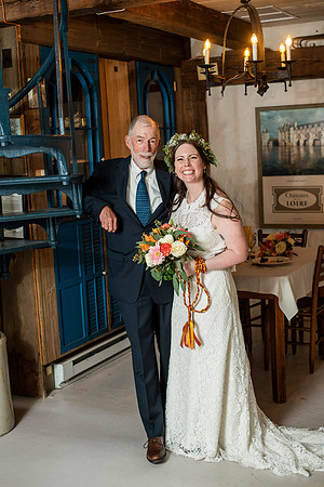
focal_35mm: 50
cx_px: 162
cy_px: 244
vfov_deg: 39.6
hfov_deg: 27.0
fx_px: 675
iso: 400
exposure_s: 1/80
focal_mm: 50
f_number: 3.2
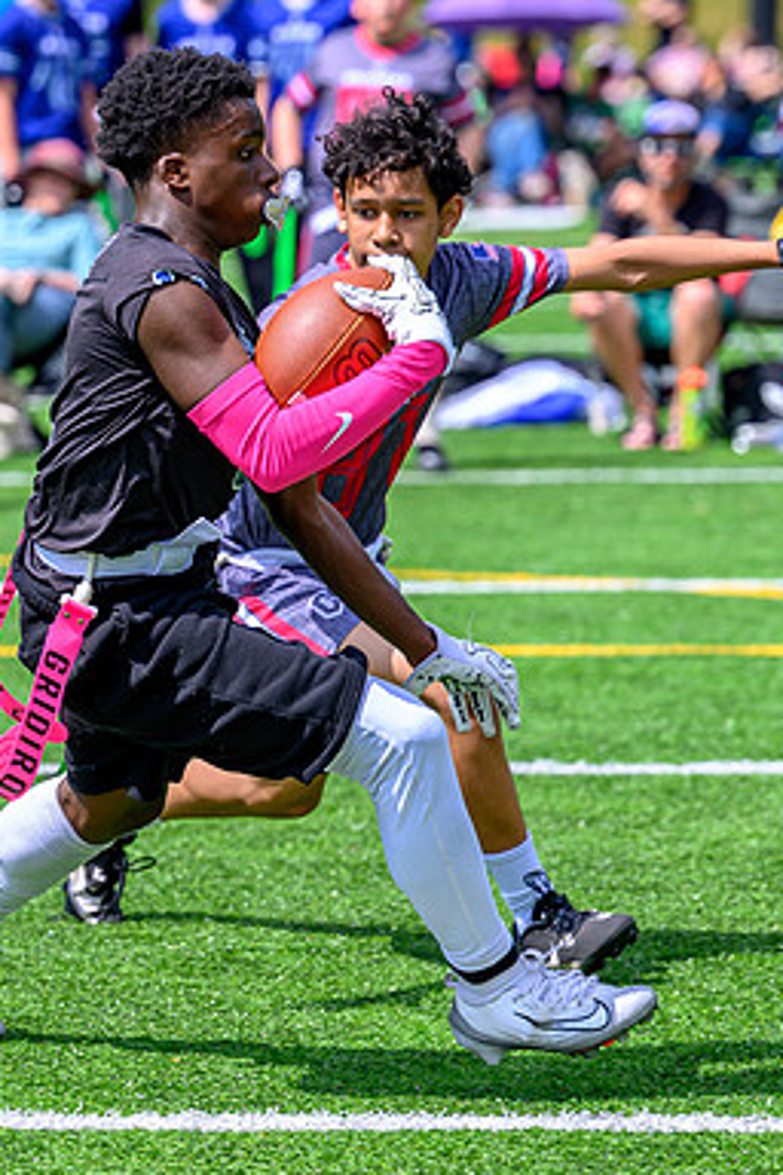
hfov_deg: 5.8
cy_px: 503
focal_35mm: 236
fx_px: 7699
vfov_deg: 8.7
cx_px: 320
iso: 64
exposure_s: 1/800
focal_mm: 110
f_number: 3.2
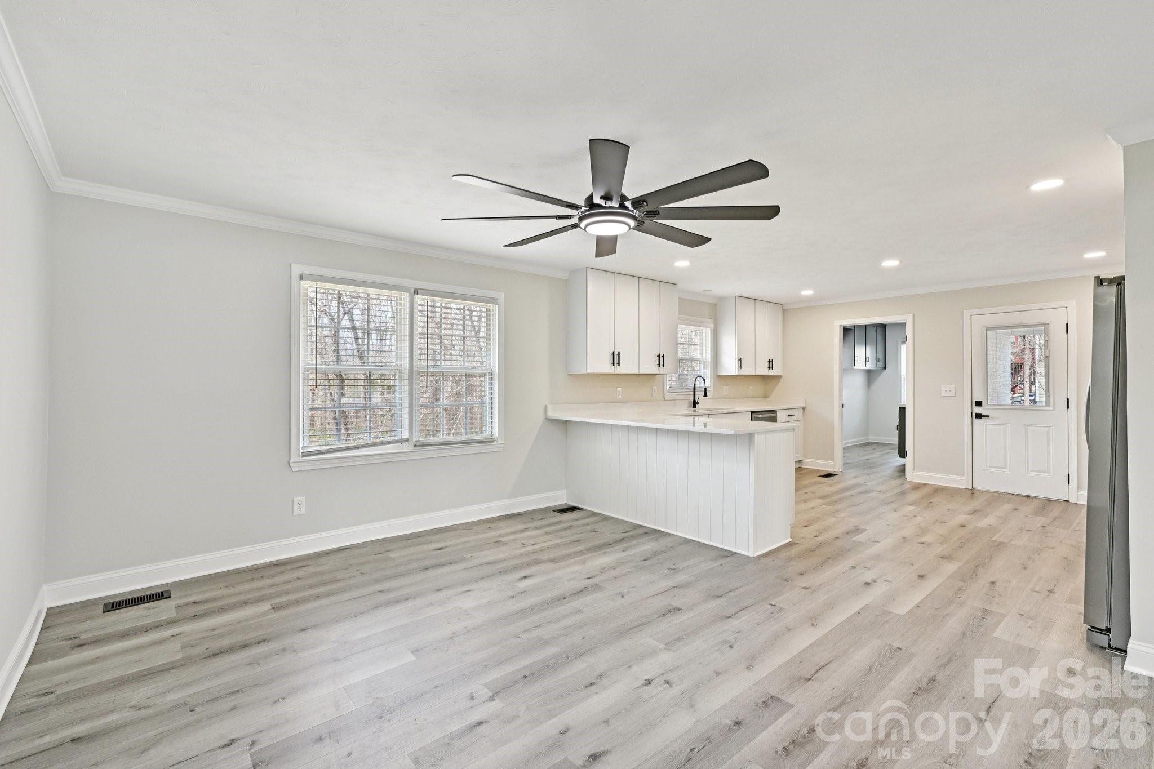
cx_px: 577
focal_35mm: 16
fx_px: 513
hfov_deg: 96.7
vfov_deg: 73.7
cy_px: 384
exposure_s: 1/20
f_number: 8
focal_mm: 16
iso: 100
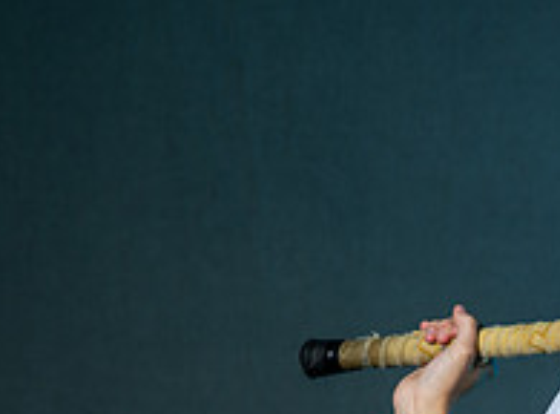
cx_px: 828
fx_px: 6387
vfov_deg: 3.7
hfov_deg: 5.0
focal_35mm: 397
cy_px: 577
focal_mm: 94
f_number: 5.6
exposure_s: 1/200
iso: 80
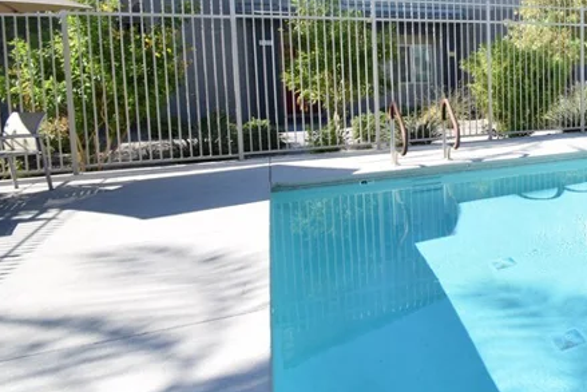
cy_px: 104
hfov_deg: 41.1
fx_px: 571
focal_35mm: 35
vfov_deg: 37.1
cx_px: 674
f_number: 10
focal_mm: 10
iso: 100
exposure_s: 1/80
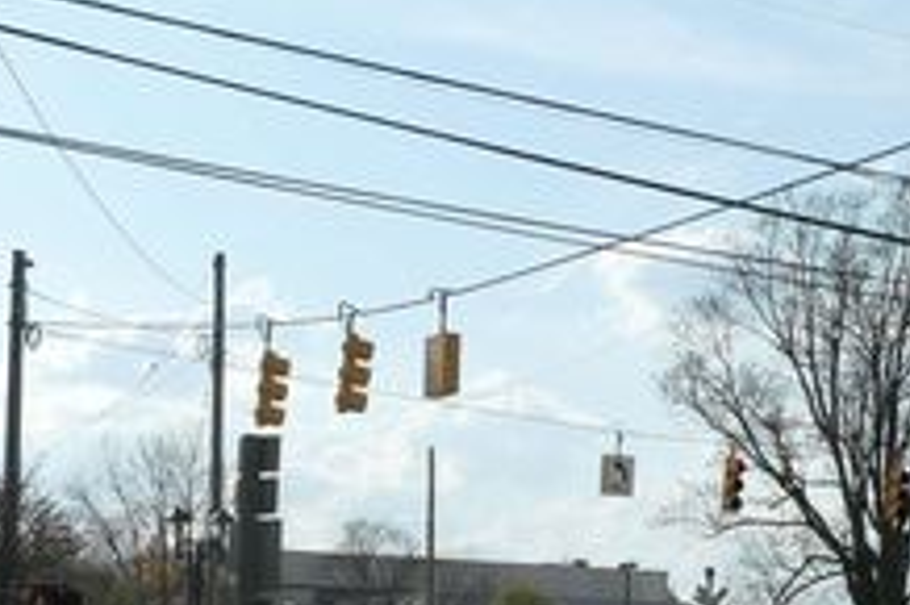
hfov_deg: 21.0
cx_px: 534
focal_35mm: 97
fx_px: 2450
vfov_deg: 13.7
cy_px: 720
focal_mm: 12.2
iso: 125
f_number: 4.5
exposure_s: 1/1300
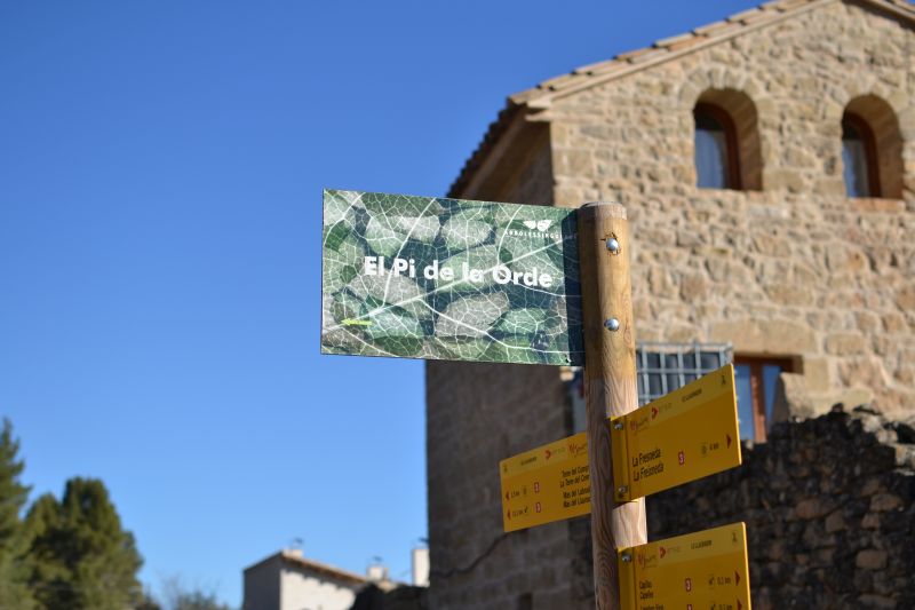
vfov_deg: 25.7
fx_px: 1334
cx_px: 458
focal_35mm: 52
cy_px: 305
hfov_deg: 37.9
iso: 100
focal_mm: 35
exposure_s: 1/2000
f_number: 3.2
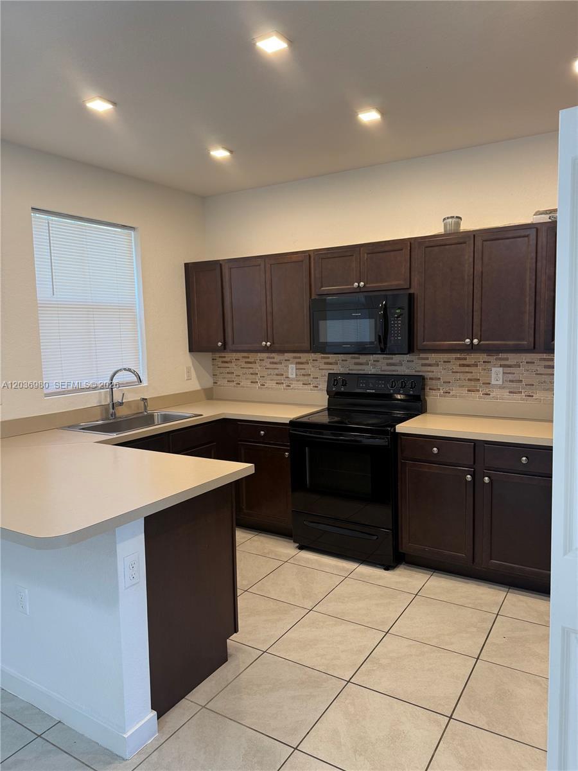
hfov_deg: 56.8
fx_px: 534
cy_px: 386
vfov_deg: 71.6
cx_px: 289
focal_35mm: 24
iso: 125
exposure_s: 1/60
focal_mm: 6.76
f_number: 1.78
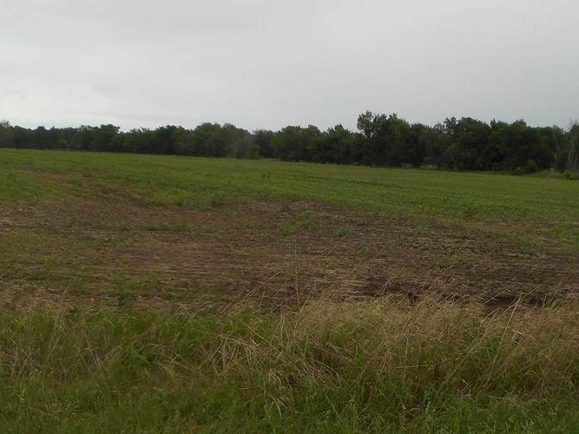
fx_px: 803
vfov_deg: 30.1
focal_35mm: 48
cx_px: 345
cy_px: 282
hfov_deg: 39.5
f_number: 3.7
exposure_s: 1/320
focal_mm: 4.5
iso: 80
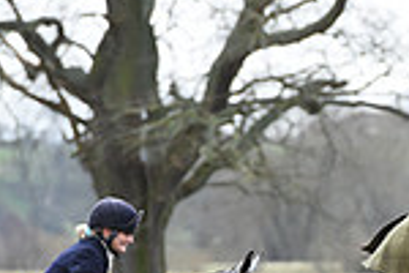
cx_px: 589
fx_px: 8350
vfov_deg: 1.9
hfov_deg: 2.8
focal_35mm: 735
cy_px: 470
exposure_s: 1/1250
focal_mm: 190
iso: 1800
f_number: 5.6
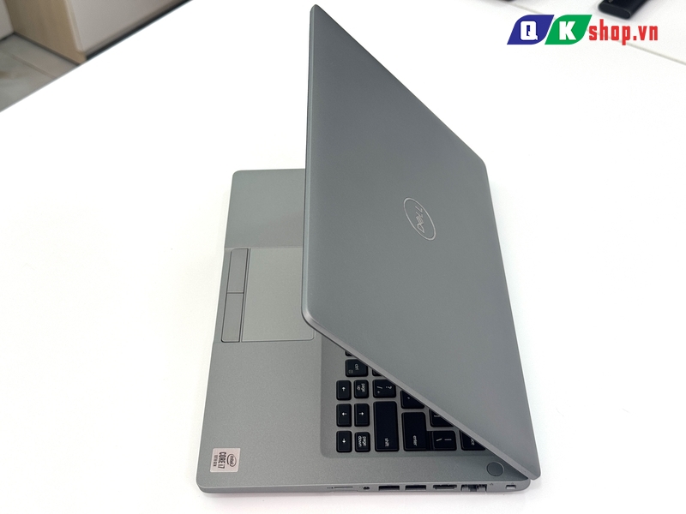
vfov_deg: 30.3
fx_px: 951
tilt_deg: -45.4
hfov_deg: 39.7
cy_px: 257
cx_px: 343
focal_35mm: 48
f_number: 1.78
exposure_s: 1/149
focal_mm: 6.76
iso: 50
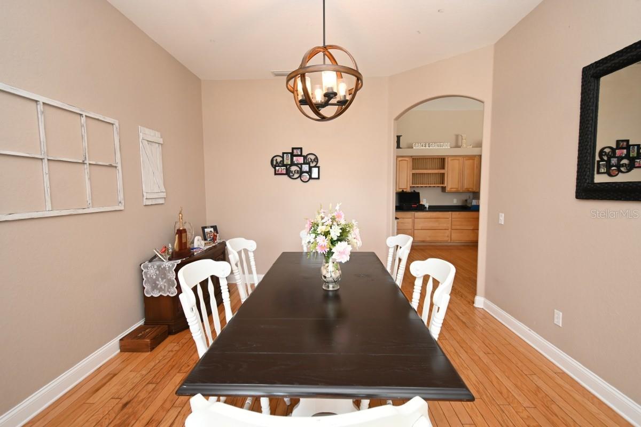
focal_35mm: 15
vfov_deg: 77.3
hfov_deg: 100.4
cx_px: 320
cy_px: 214
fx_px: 267
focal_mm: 10
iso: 640
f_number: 4.5
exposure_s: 1/60
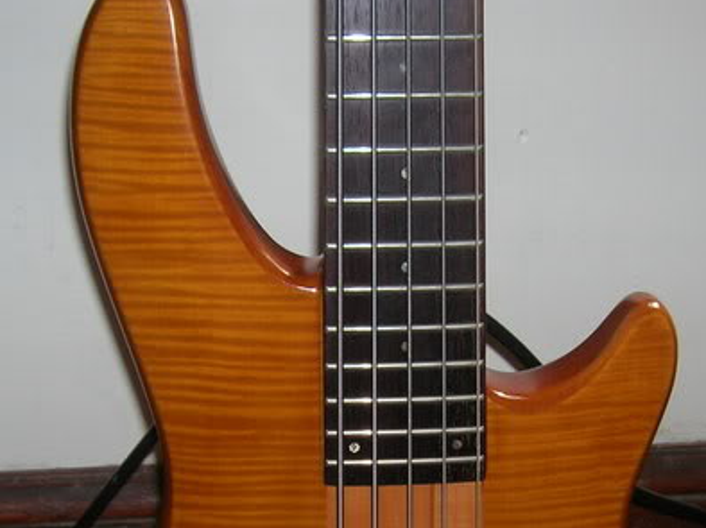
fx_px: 1406
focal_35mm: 69
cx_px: 371
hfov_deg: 28.2
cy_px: 479
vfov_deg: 20.8
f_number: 2.9
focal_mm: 5.7
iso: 50
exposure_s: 1/60.1
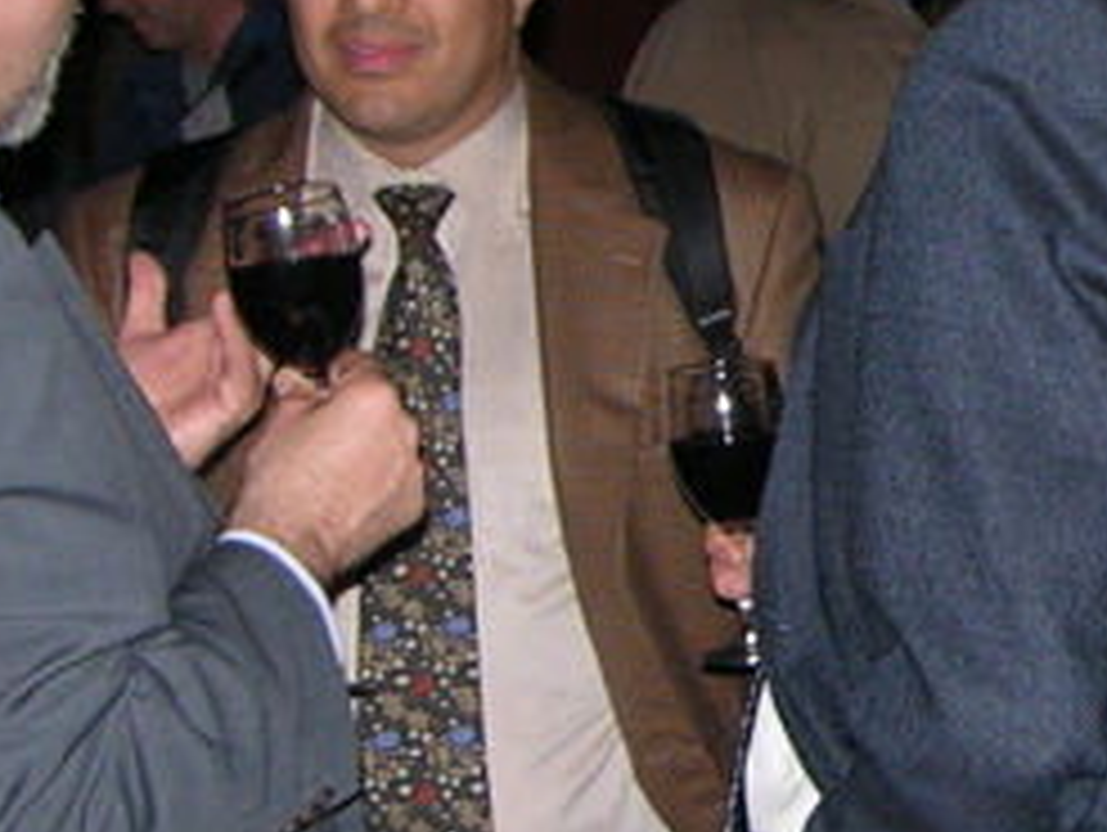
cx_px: 1260
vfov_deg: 10.2
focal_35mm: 146
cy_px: 380
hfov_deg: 13.2
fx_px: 4674
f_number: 2.8
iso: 100
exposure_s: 1/60.1
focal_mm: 8.9
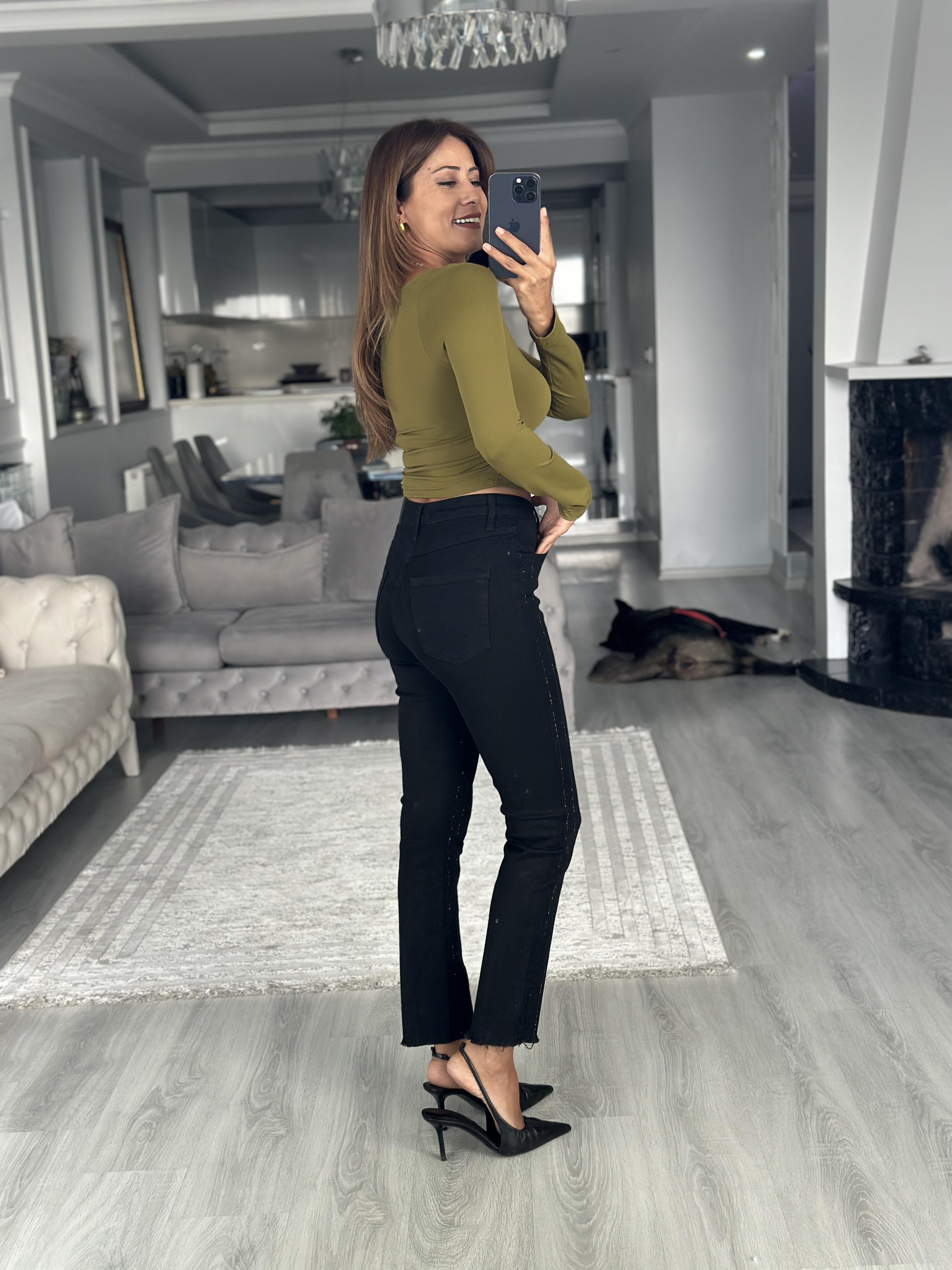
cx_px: 476
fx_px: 1760
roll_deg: +3.2
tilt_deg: -18.6
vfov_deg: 39.7
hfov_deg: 30.3
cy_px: 635
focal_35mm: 48
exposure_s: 1/64
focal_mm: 6.86
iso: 125
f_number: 1.78
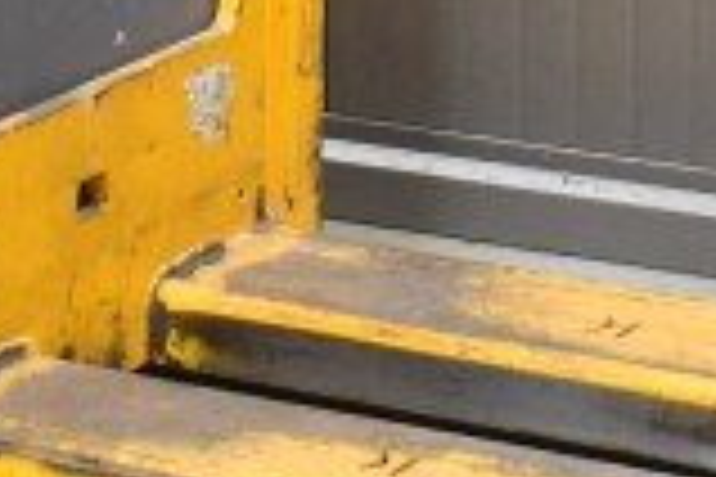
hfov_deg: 7.6
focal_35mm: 271
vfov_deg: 5.0
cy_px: -585
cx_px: 149
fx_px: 5389
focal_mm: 24
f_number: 4.5
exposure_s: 1/50
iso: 1600
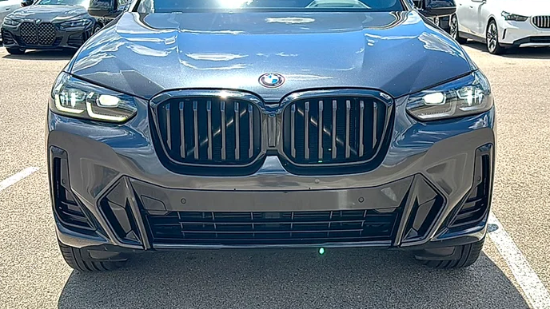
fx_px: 598
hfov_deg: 49.4
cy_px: 115
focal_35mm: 41
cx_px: 277
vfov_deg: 28.9
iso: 80
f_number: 1.78
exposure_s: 1/5291
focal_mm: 6.86
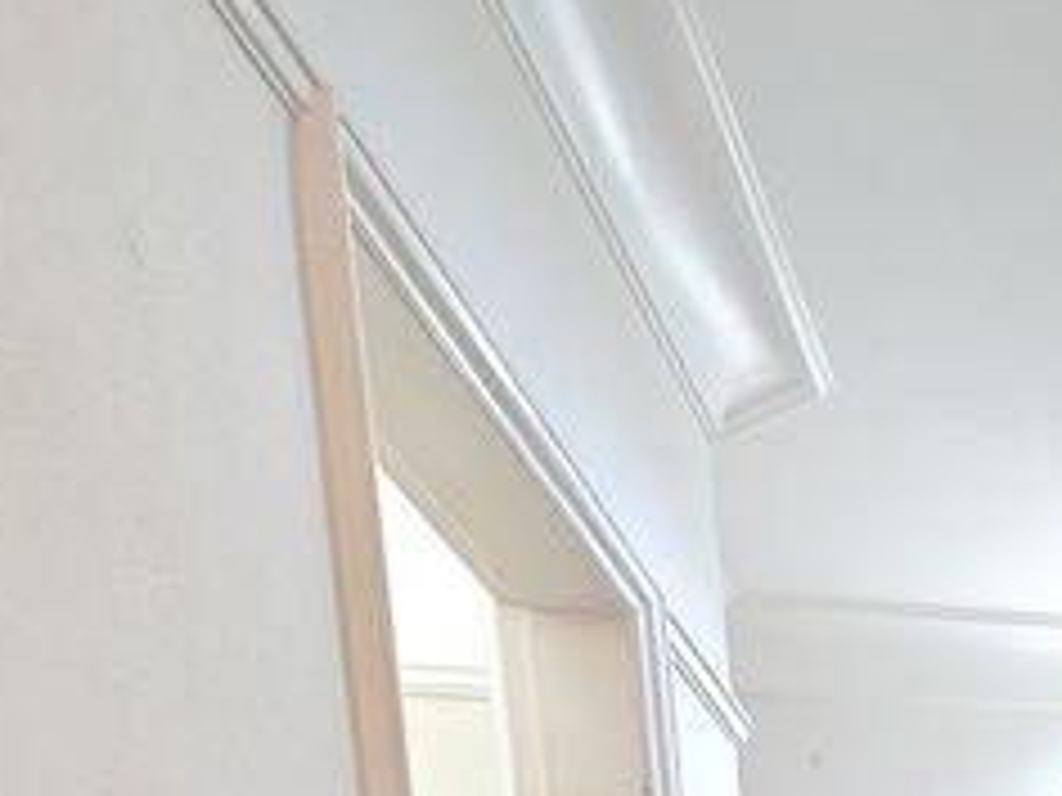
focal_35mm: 52
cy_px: 1632
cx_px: 1768
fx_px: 1595
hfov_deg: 24.1
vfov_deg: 18.0
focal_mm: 2.03
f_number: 1.8
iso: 125
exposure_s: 1/39.6
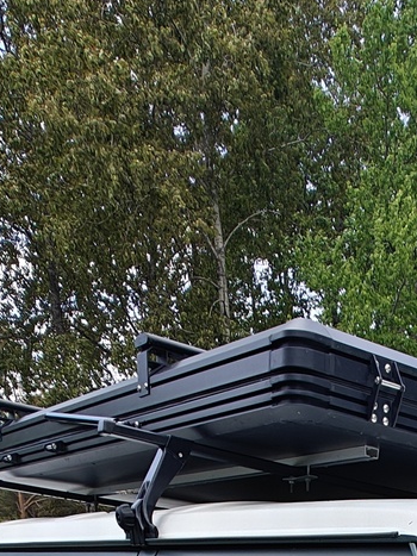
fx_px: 771
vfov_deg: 26.1
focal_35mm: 48
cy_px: 875
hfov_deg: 28.1
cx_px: 432
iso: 64
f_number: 2.2
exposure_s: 1/722
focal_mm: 2.62
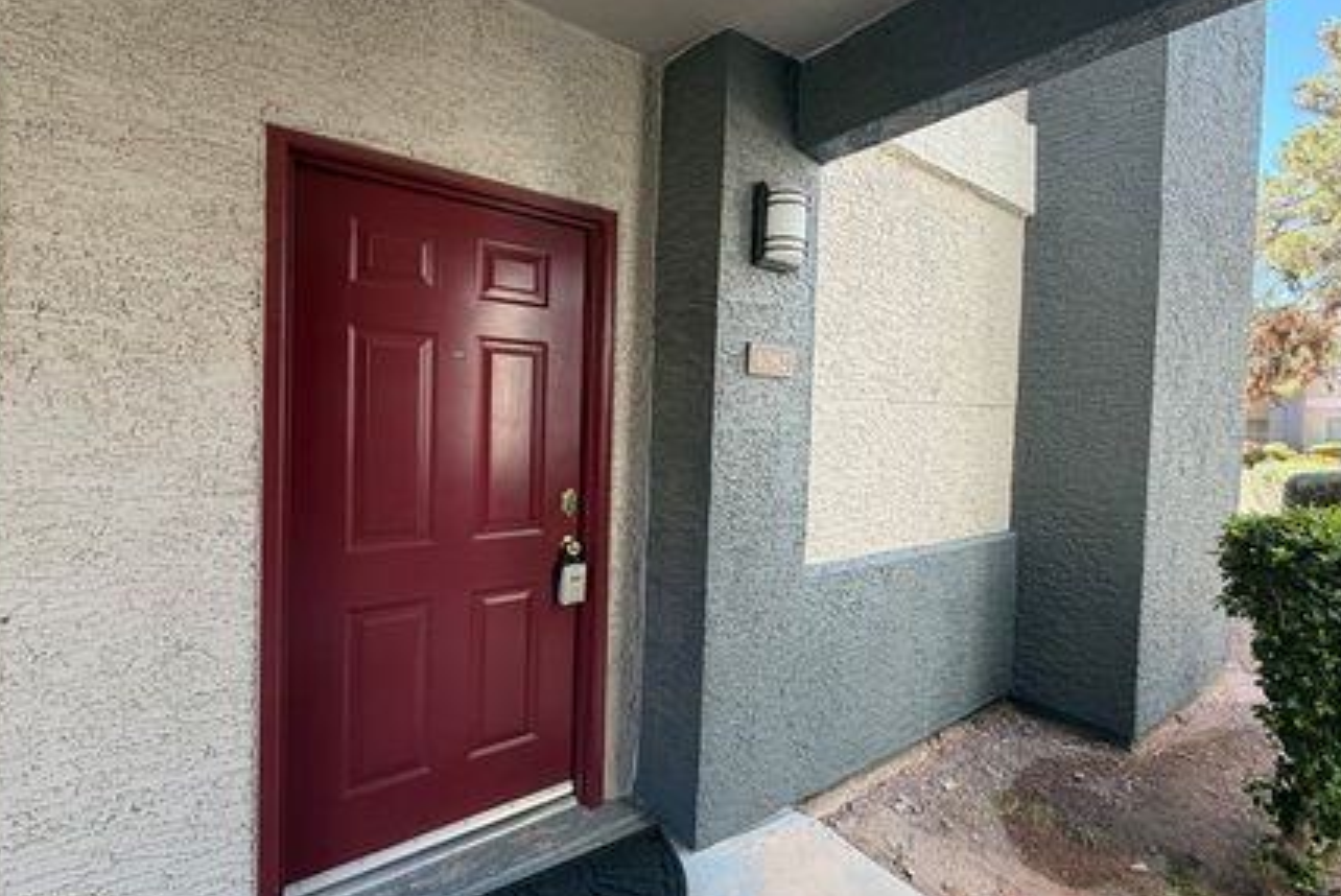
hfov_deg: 93.2
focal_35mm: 17
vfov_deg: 70.5
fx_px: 634
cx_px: 696
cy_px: 425
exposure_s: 1/121
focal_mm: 2.22
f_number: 2.2
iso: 64
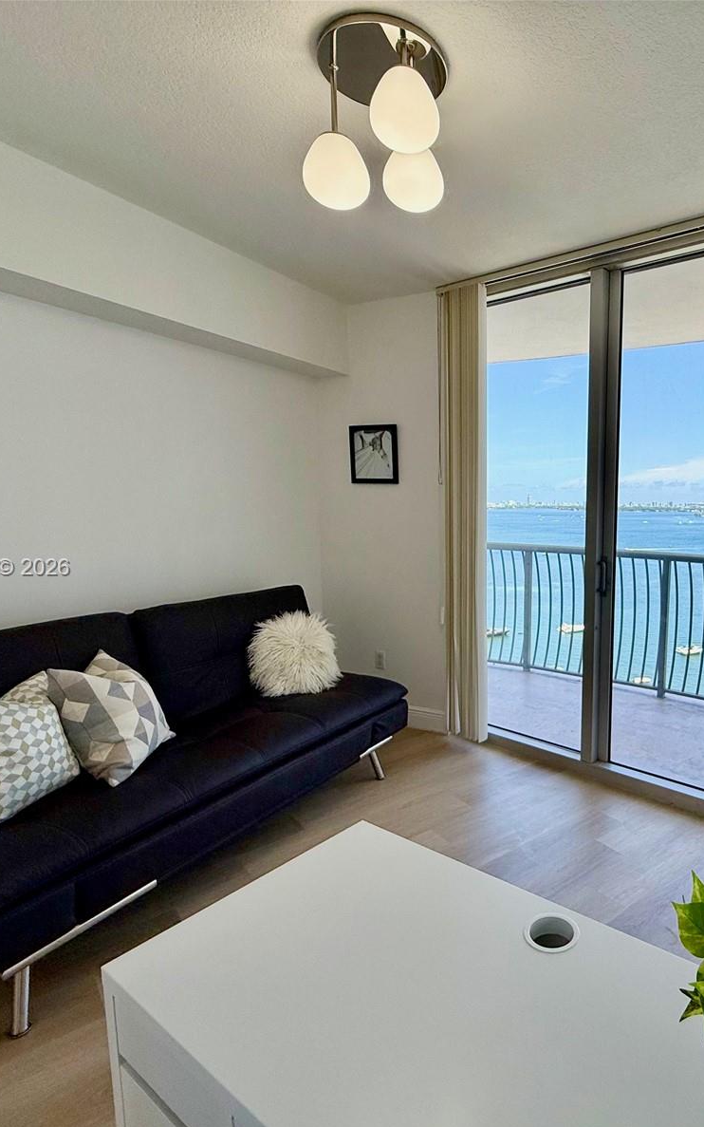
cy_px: 569
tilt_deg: -5.9
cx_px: 533
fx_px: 614
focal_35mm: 20
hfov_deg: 56.5
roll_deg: -1.0
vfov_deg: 85.1
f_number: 2.2
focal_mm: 2.22
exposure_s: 1/359
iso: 50
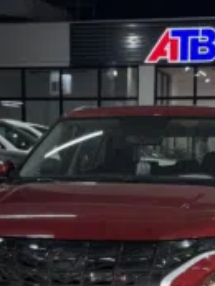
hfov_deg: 13.4
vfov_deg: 17.1
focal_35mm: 111
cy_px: 314
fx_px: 918
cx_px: 122
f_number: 1.78
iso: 160
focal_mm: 6.76
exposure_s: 1/100
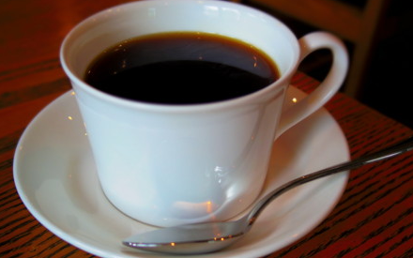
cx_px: 207
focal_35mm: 51
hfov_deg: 39.6
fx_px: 574
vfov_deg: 25.3
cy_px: 137
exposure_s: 1/100
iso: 125
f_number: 1.9
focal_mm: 8.5
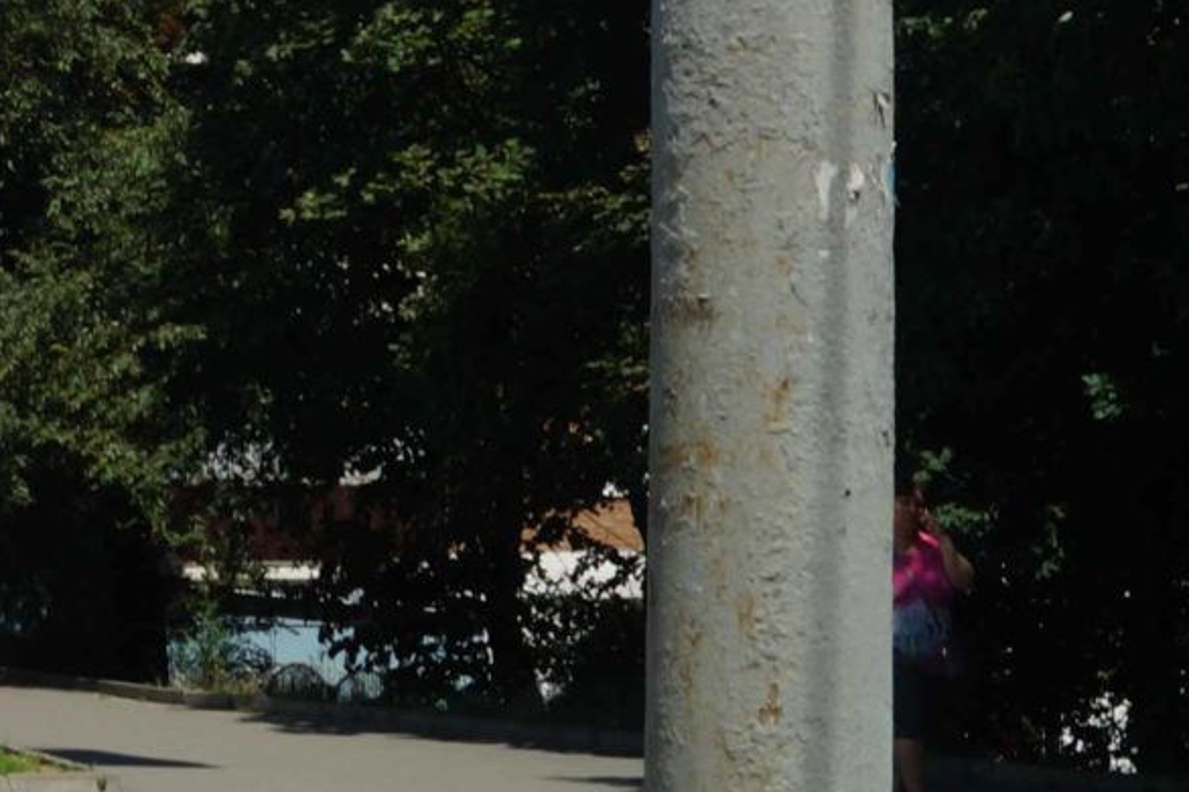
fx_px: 3895
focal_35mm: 118
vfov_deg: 11.3
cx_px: -737
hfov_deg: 15.6
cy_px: -254
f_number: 10
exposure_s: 1/160
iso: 100
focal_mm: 18
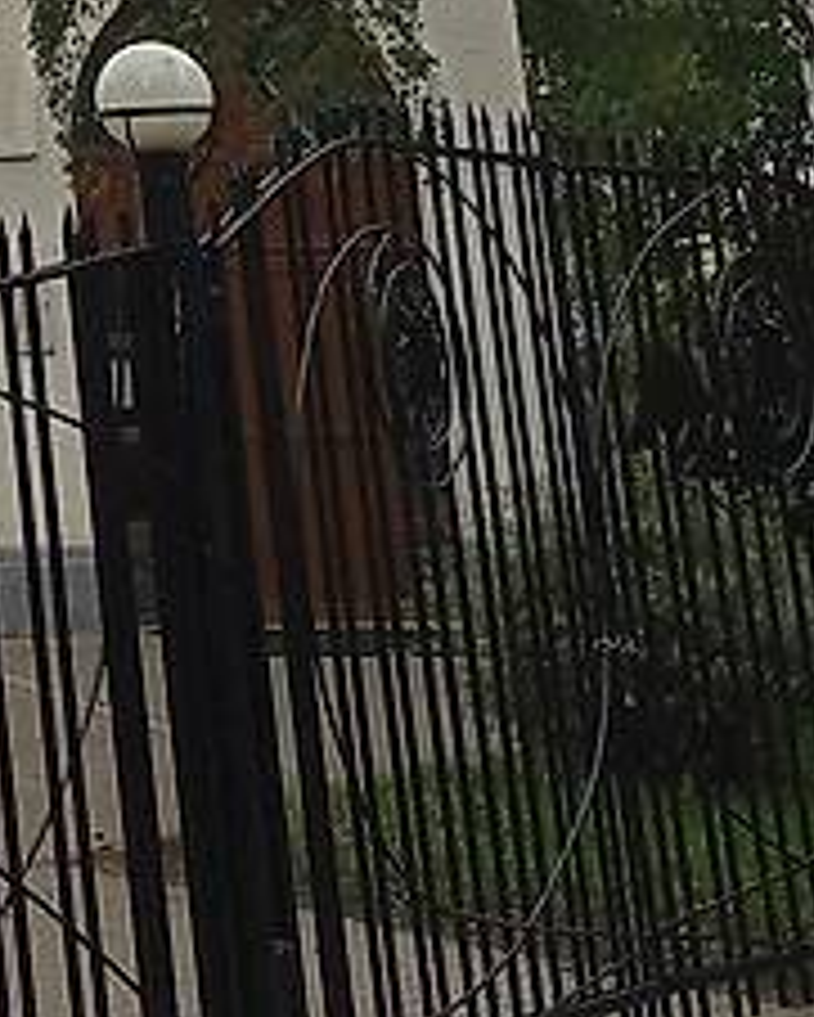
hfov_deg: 9.5
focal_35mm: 145
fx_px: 4364
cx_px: -1156
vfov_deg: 12.3
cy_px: -729
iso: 114
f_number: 1.8
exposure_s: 1/1957
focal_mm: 4.69
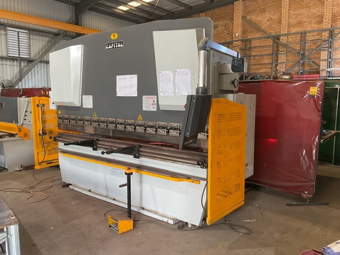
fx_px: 285
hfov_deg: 61.7
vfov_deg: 48.2
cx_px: 170
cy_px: 128
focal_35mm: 29
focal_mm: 3
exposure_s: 1/60
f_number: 1.8
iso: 100
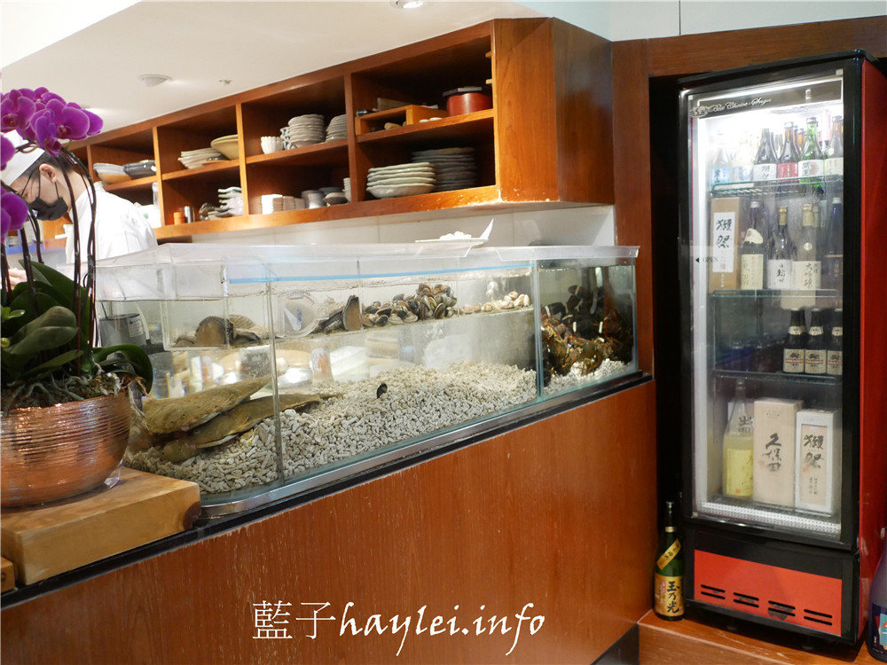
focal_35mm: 30
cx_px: 444
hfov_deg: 60.0
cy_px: 332
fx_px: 769
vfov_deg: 46.8
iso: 2000
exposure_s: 1/60
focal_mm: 15
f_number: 1.7
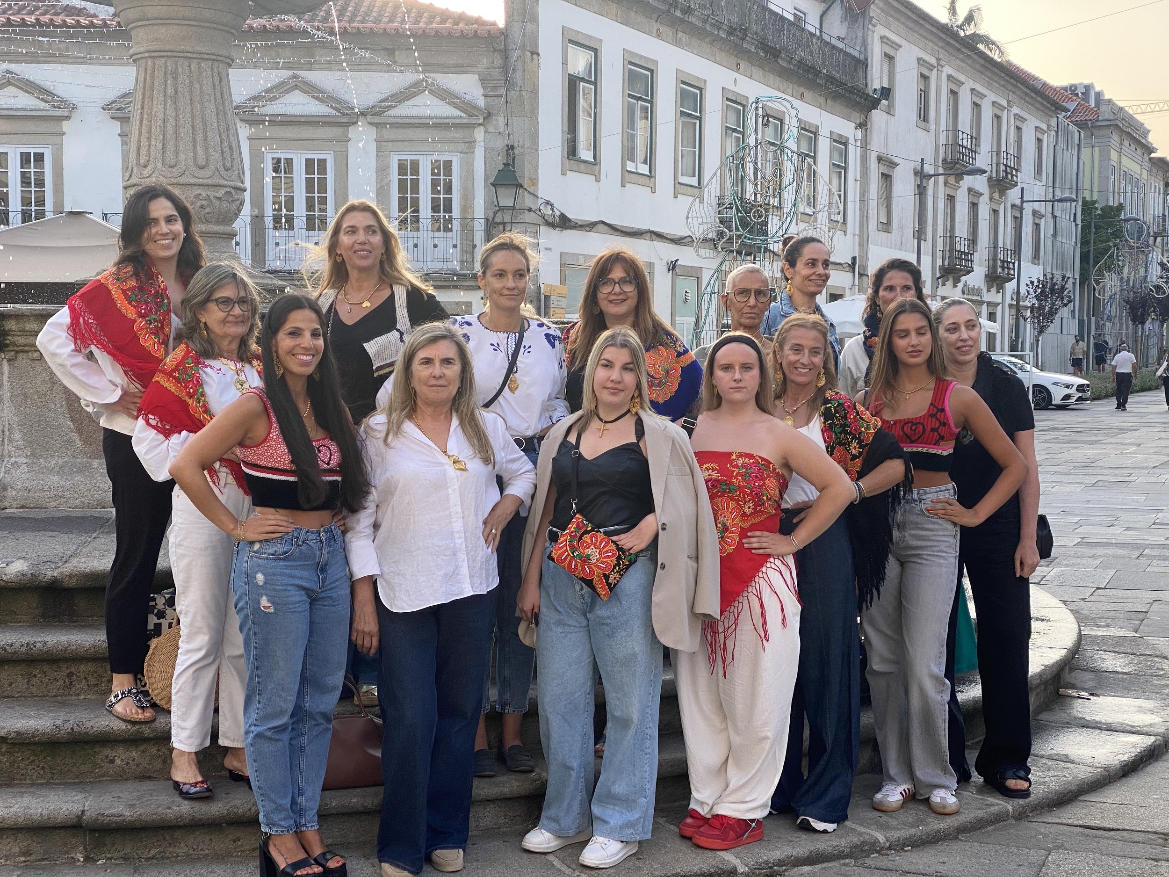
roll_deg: -0.3
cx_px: 584
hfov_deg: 36.8
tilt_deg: -4.4
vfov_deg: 28.0
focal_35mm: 52
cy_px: 438
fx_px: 1756
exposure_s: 1/335
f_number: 2
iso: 20
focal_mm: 6
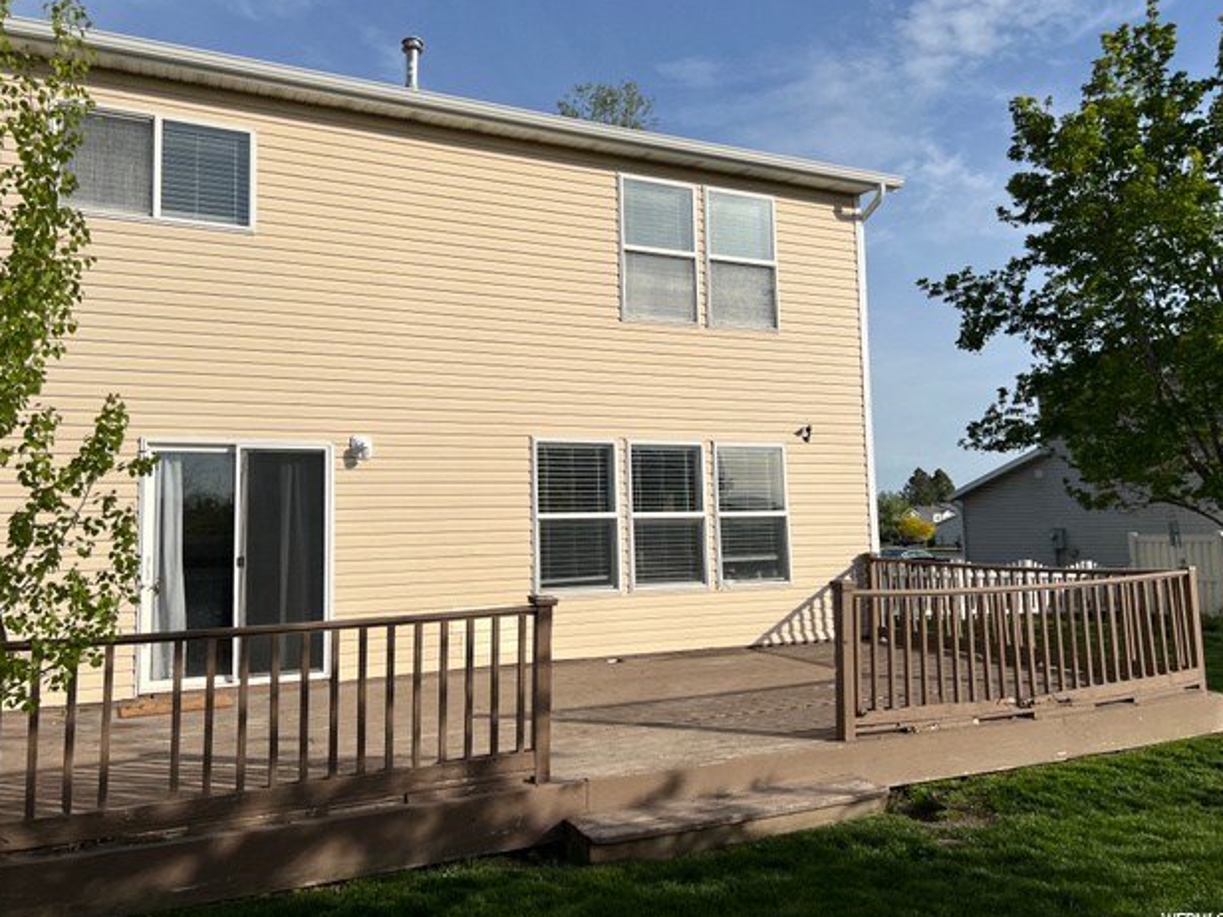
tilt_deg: +5.9
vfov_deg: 51.4
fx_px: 954
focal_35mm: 27
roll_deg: +1.1
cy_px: 451
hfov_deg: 65.3
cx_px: 590
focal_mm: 5.7
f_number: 1.5
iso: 50
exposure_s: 1/8000
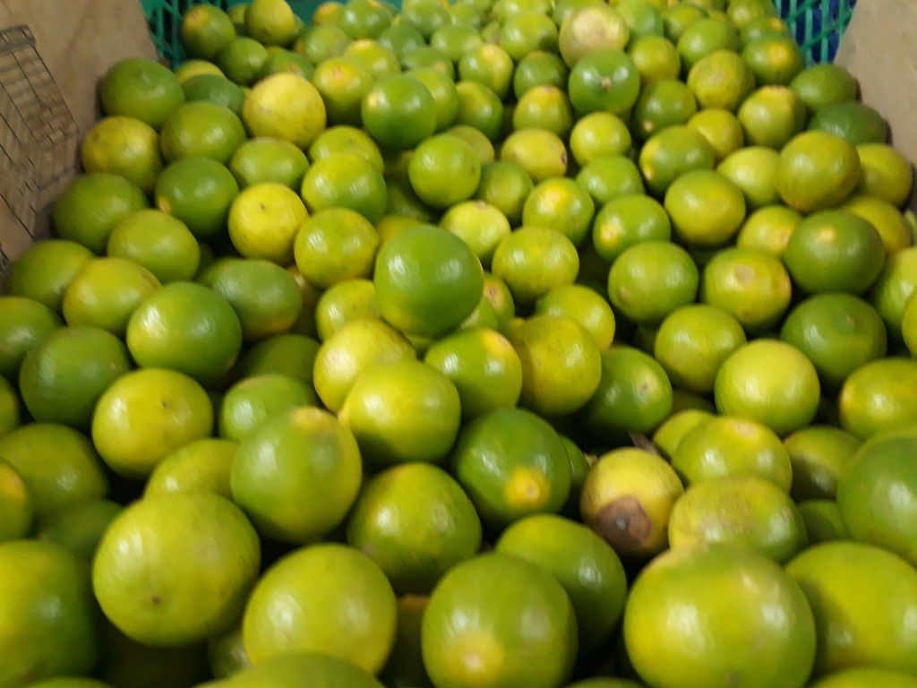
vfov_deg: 51.4
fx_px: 715
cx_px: 458
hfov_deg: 65.3
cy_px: 344
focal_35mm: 27
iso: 200
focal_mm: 3.6
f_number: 1.9
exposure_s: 1/15
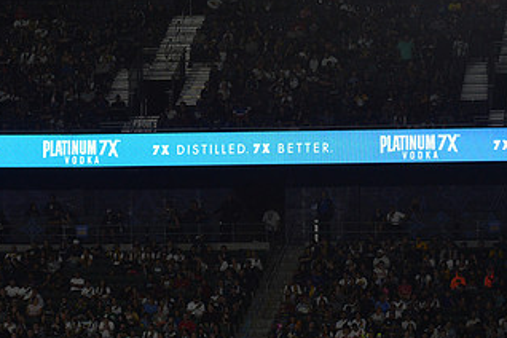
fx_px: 3084
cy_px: 173
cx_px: 159
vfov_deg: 6.3
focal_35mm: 219
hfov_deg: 9.4
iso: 1600
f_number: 2.8
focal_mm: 120
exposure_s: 1/3200
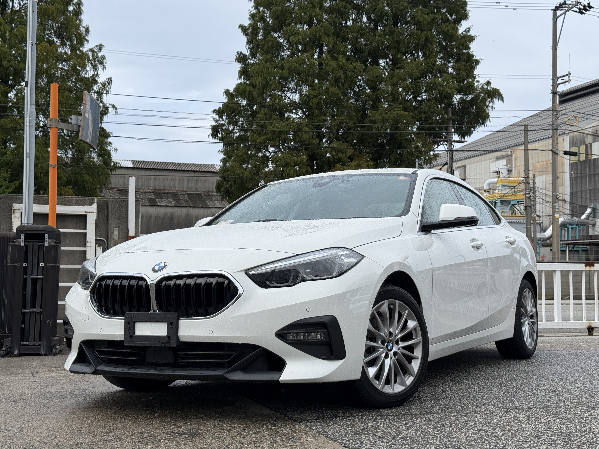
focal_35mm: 48
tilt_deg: +3.3
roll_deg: -0.3
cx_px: 300
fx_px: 831
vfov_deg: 30.3
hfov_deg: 39.7
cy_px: 224
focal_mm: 6.76
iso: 80
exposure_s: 1/2762
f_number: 1.78
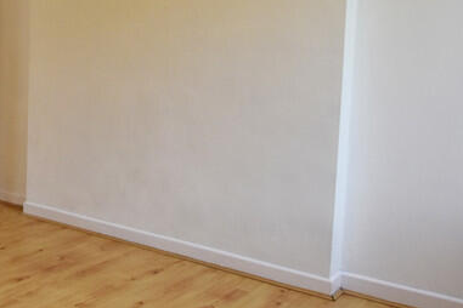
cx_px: -40
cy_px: 83
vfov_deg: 29.9
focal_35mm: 44
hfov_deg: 37.4
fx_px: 570
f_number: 7.1
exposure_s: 1/200
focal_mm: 11
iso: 800
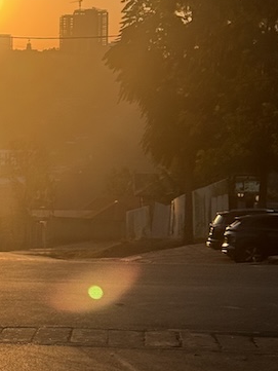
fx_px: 1327
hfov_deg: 11.9
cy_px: 135
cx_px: 12
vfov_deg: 15.9
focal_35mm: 124
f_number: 1.78
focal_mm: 6.76
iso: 64
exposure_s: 1/5376
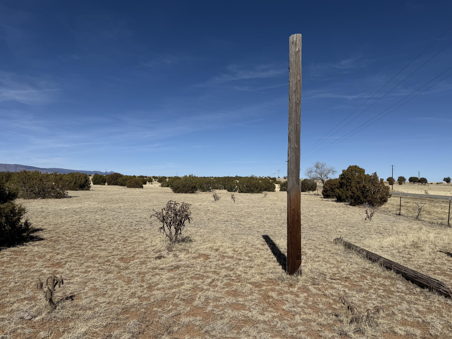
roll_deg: -1.4
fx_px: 326
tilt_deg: +0.6
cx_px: 234
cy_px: 175
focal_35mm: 25
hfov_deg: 69.4
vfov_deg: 54.9
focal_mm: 6.76
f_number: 1.78
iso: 80
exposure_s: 1/10309
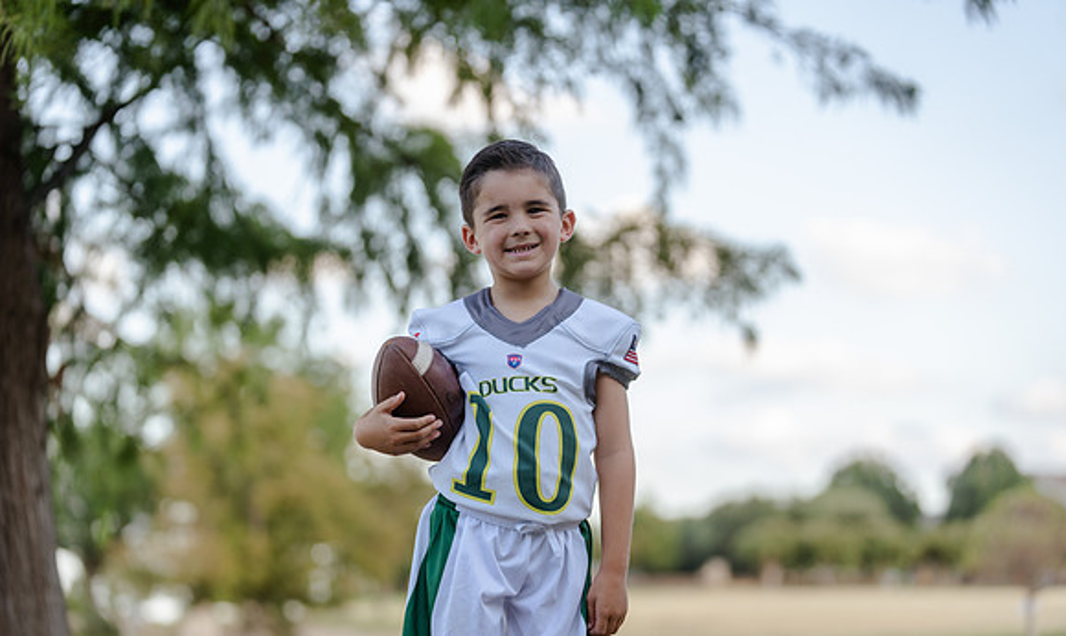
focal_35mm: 104
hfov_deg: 20.2
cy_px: 355
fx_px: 2990
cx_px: 533
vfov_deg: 12.1
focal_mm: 101
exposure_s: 1/320
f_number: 2.8
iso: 160
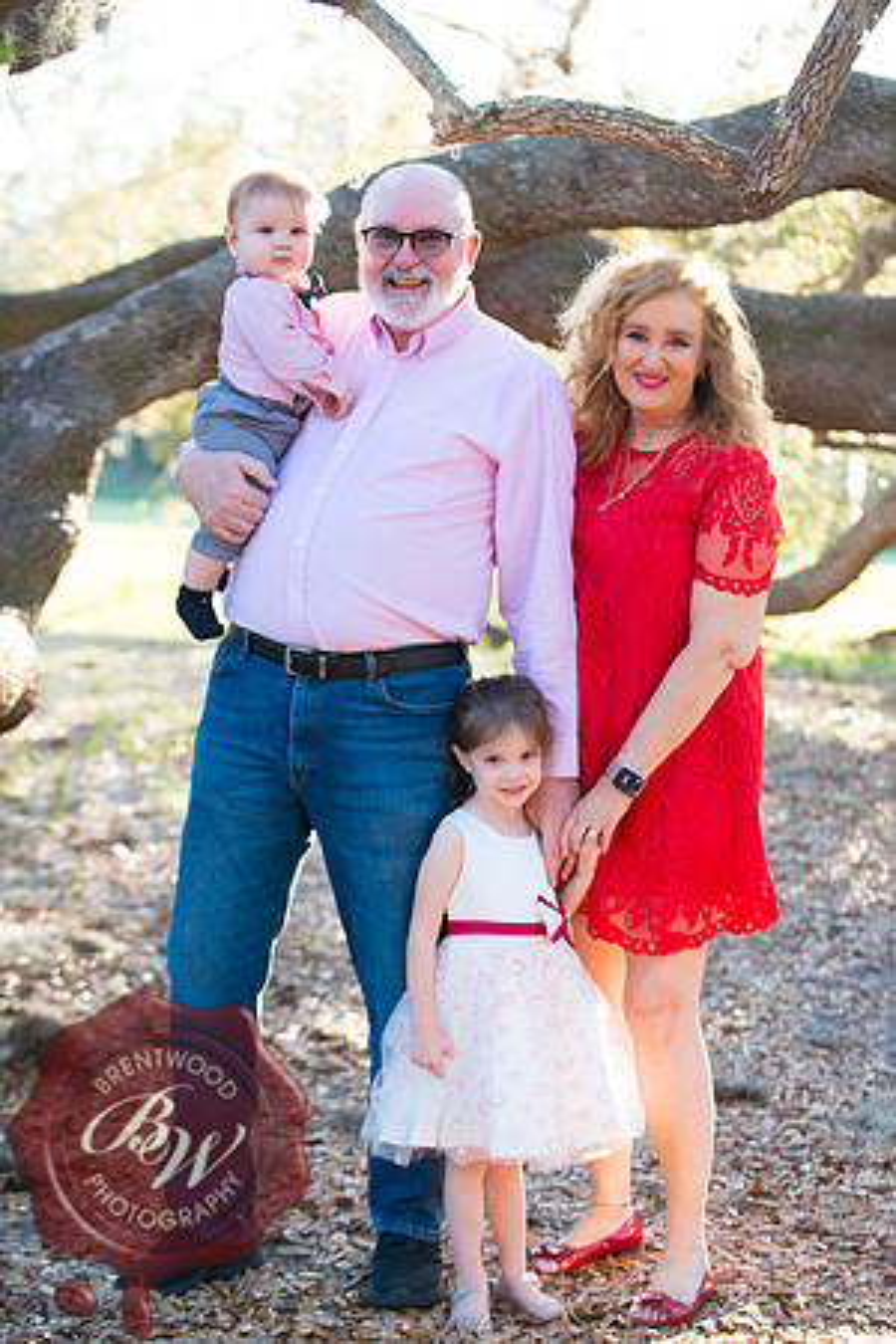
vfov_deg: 28.8
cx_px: 448
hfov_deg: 19.5
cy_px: 672
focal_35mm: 70
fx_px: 2613
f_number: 3.5
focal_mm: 70
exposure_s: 1/160
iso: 200
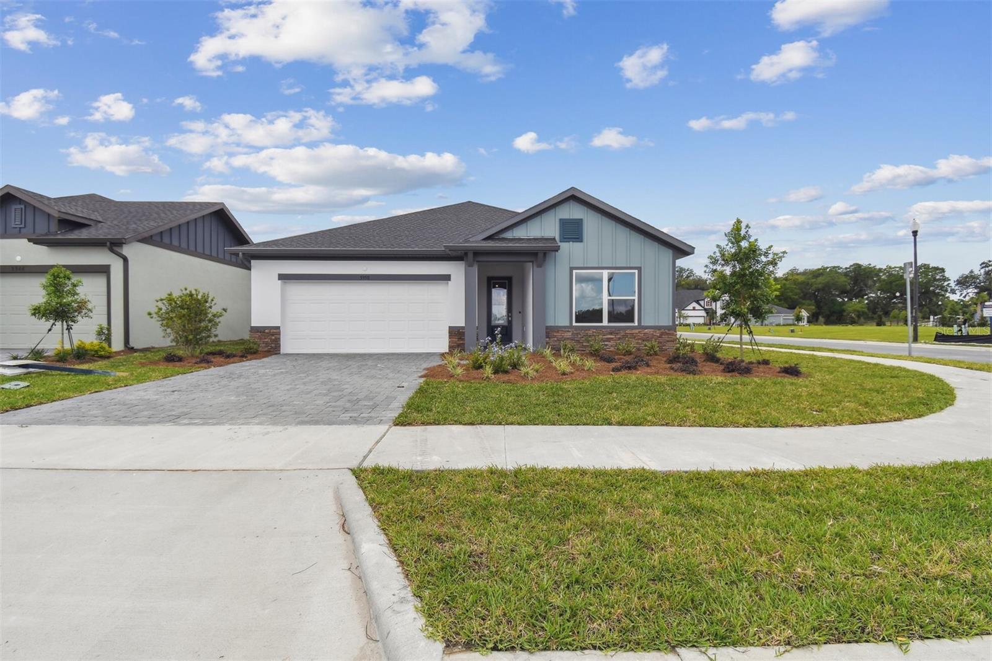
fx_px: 413
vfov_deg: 77.3
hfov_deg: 100.4
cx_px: 496
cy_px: 330
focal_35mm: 15
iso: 100
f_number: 7.1
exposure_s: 1/800
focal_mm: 10
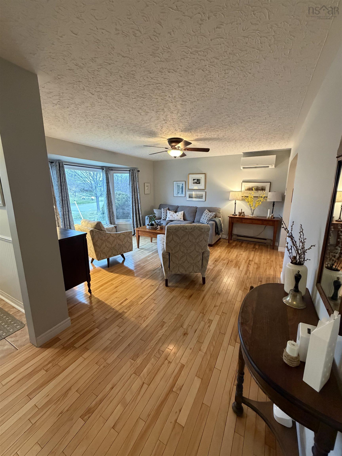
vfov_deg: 102.1
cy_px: 228
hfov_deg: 85.7
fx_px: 184
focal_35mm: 14
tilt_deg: -11.9
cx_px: 171
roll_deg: -0.3
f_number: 2.2
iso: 640
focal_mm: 2.22
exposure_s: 1/60
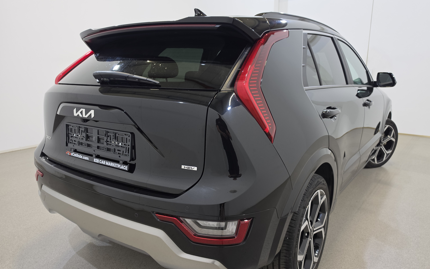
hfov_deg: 72.5
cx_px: 220
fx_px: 293
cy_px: 149
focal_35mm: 25
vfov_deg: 49.2
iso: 160
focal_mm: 6.5
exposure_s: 1/100
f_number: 1.4
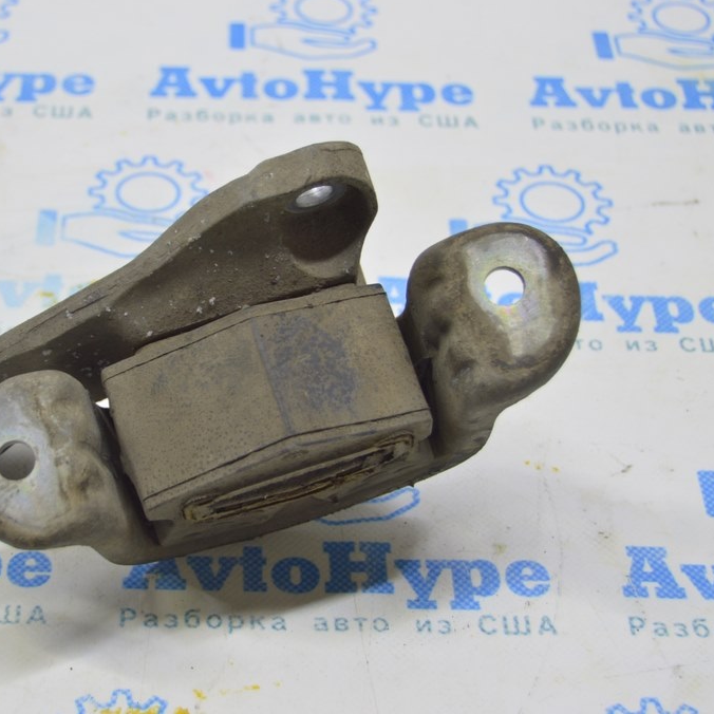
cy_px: 355
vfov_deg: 21.4
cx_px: 209
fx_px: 1890
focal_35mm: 81
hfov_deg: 21.3
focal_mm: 42
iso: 400
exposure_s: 1/20
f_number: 5.6
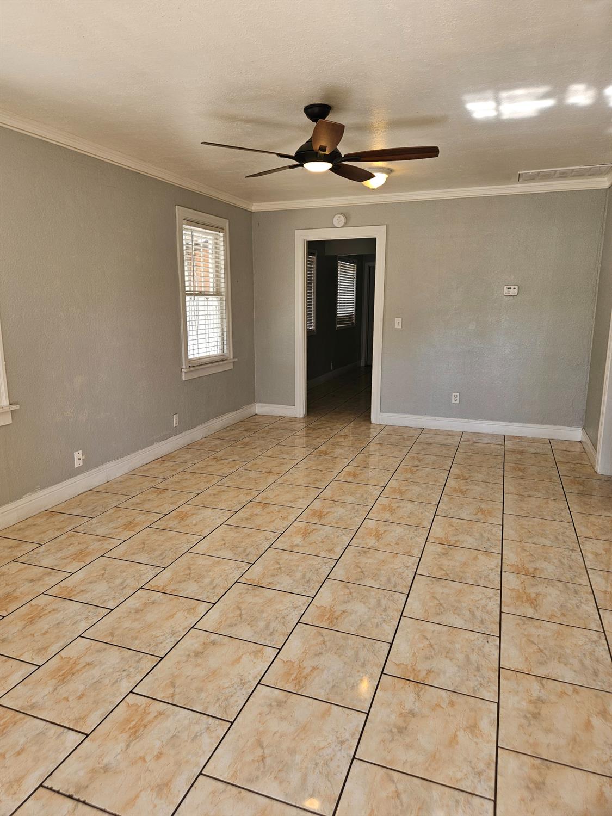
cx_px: 306
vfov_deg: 73.9
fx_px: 542
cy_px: 408
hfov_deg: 58.9
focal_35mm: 23
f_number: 1.8
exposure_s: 1/120
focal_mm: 5.4
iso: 50
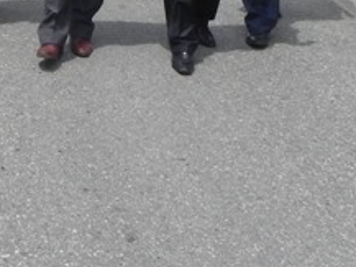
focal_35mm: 96
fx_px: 988
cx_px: -61
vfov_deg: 13.9
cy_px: -197
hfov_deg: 19.4
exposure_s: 1/420
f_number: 7.1
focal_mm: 4.6
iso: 160
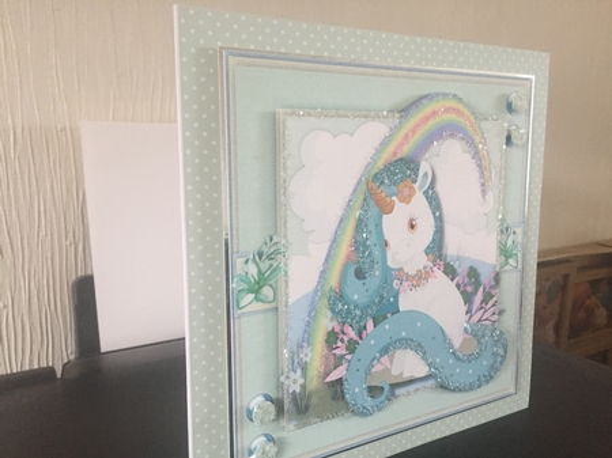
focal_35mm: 29
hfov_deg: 61.7
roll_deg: -1.2
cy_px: 229
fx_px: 512
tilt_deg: -11.2
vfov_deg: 48.2
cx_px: 306
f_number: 2.2
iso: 200
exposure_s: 1/33
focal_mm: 4.15
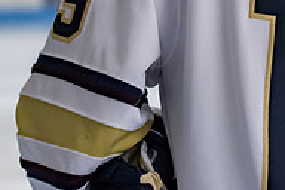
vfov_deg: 4.0
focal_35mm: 339
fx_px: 2684
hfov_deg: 6.0
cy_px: -84
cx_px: 343
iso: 800
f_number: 3.2
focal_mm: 75
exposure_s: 1/800
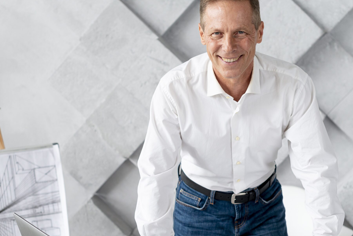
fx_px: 696
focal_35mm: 71
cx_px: 204
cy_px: 144
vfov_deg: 19.2
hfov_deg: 28.4
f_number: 3.2
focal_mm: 50
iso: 250
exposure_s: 1/250
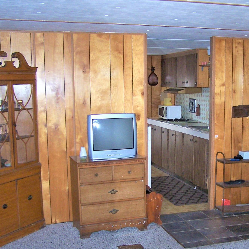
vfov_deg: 32.7
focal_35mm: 52
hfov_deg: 32.4
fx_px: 423
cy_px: 144
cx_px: 175
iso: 140
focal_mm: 6.3
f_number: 2.8
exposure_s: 1/60
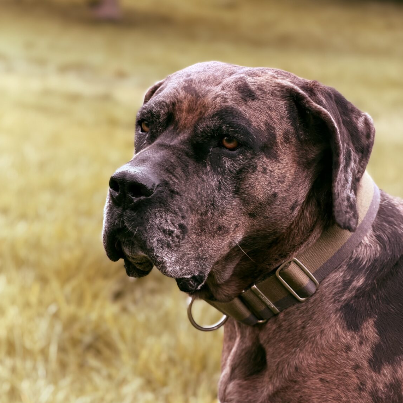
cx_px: 202
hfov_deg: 14.7
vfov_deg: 14.6
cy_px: 248
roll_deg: -12.5
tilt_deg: -13.3
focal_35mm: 119
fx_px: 1567
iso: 50
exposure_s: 1/145
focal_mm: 16.89
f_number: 2.8
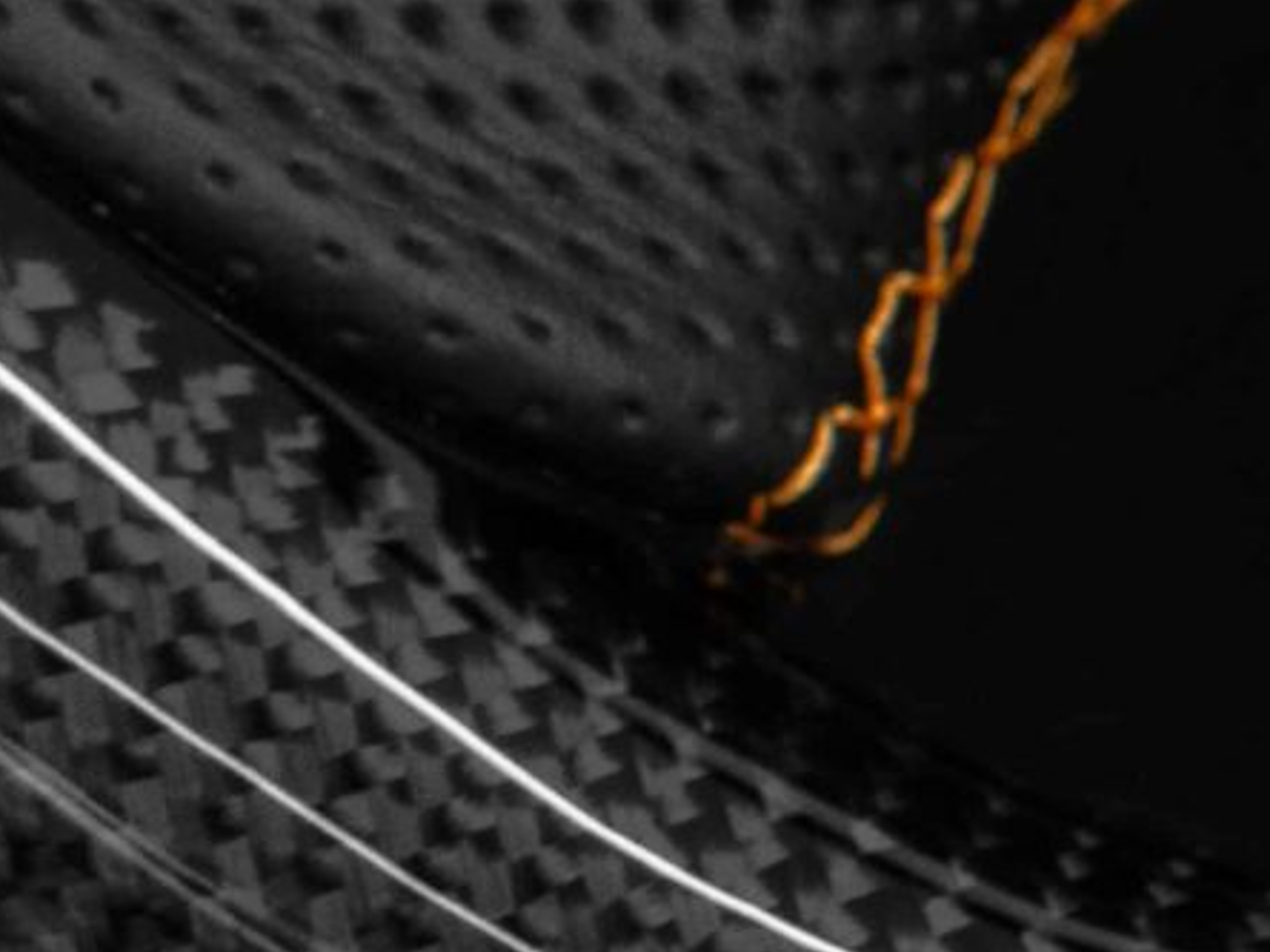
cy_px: 101
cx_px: 3003
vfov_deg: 5.1
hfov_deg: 6.5
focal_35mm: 291
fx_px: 10668
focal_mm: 35
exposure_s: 1/125
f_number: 6.3
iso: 500
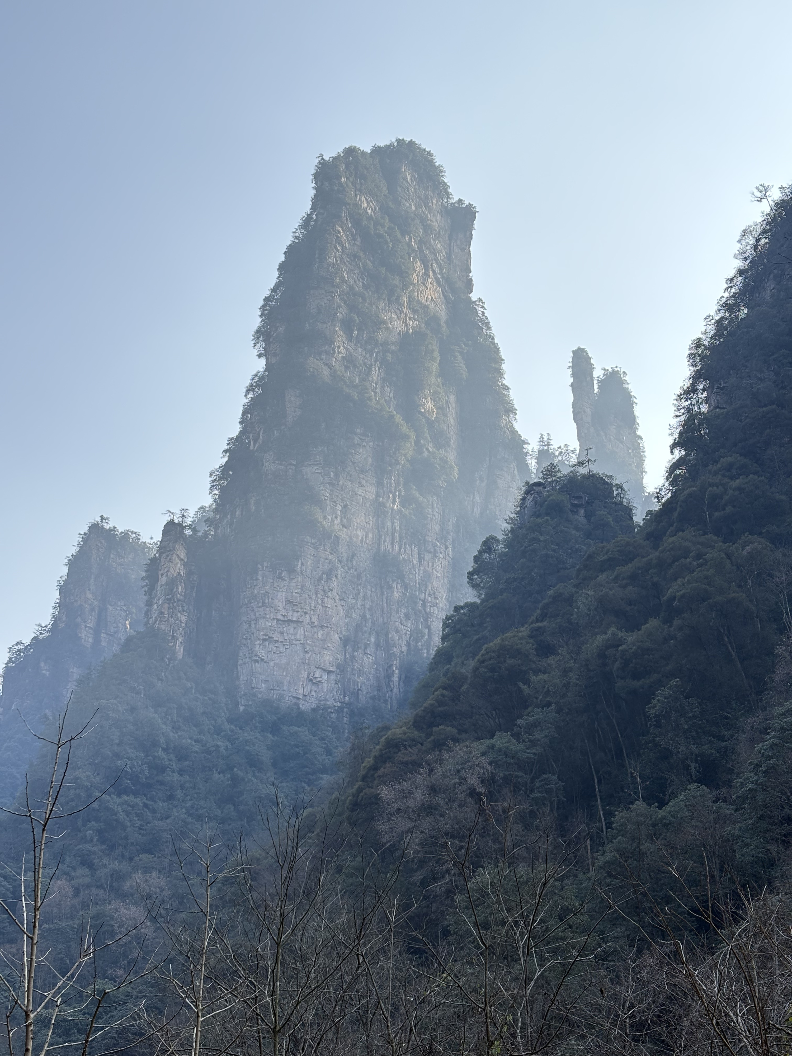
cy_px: 528
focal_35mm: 52
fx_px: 1586
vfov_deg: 36.8
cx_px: 396
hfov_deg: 28.0
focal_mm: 5.96
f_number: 1.6
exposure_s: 1/756
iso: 32
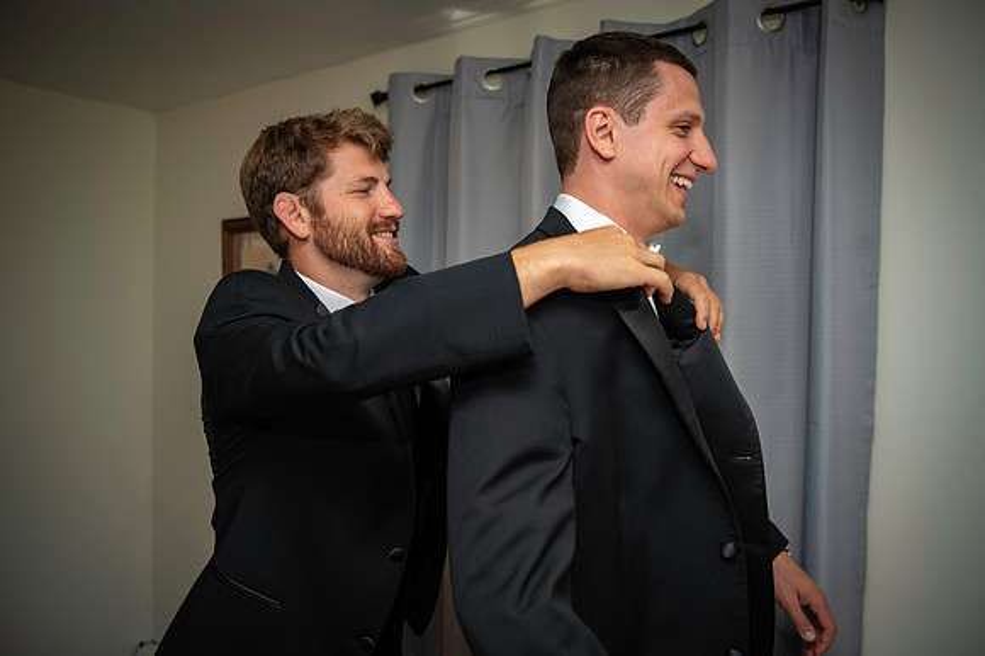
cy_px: 328
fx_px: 793
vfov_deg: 44.9
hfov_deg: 63.7
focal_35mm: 29
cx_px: 492
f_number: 2.8
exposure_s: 1/125
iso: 800
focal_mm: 29
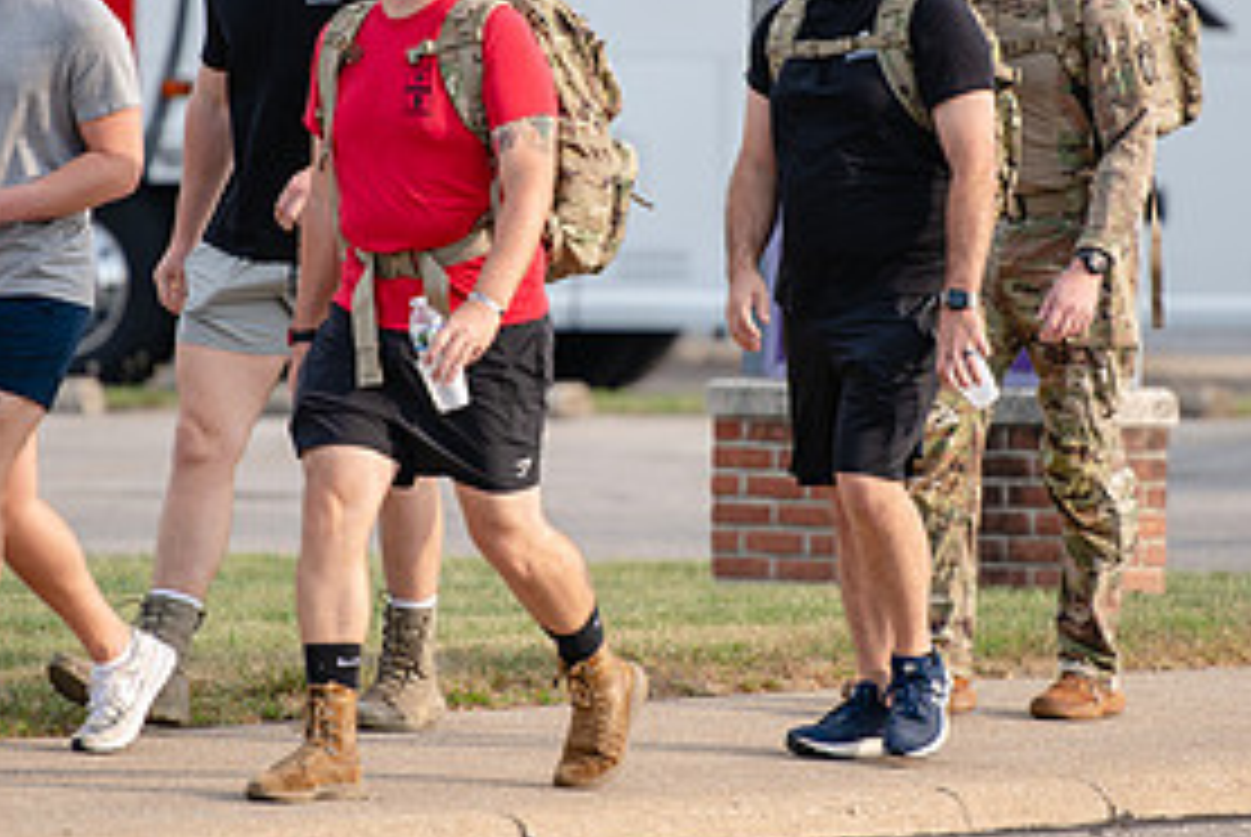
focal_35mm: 417
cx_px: 598
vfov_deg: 3.3
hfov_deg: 4.9
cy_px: 254
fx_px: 14506
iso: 80
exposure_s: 1/500
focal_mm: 200
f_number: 3.2
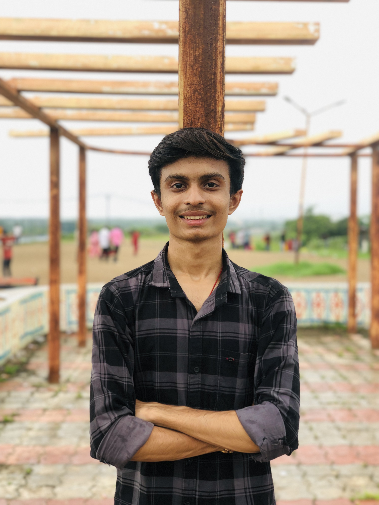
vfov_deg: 36.8
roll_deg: -0.5
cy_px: 252
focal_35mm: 52
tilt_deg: -2.4
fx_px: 759
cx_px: 190
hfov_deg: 28.0
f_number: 2.4
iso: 32
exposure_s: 1/120
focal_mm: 6
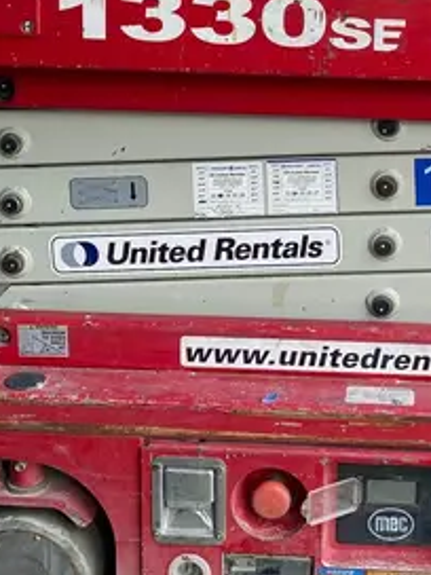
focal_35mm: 70
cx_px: 389
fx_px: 1162
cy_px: 39
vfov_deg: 26.7
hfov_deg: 20.6
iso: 32
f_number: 1.8
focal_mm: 4.25
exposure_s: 1/198
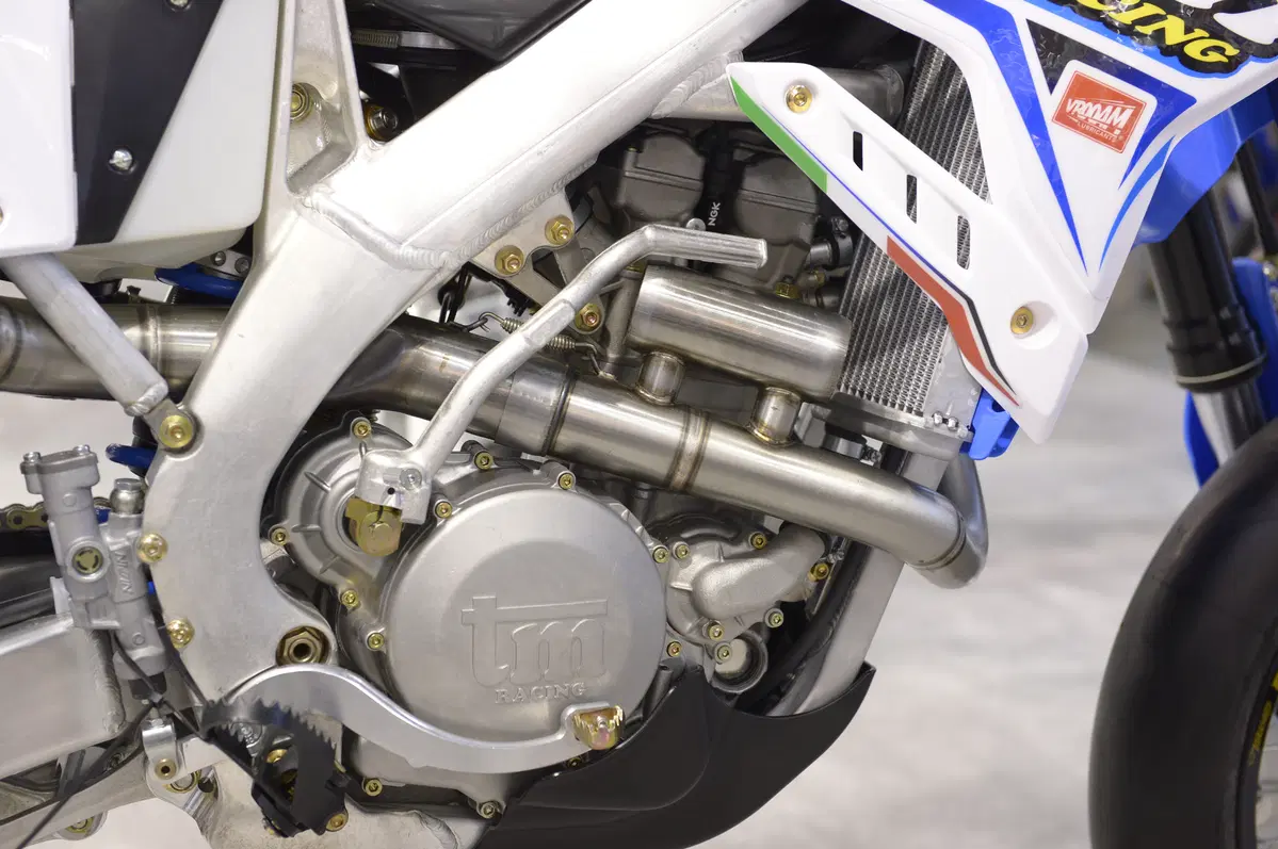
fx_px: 2199
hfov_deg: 32.4
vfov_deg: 21.9
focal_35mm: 62
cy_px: 424
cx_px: 639
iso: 1250
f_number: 4
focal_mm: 62
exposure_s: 1/200
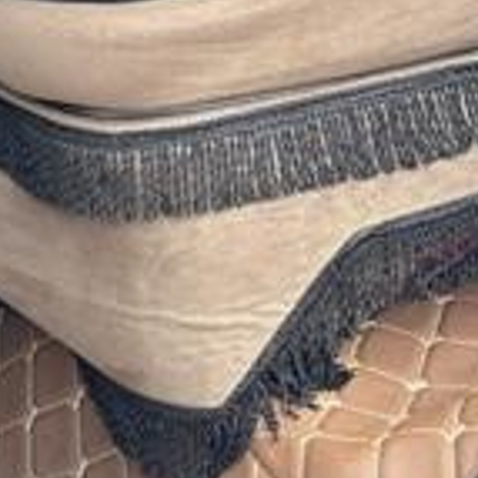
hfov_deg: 14.1
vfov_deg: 11.4
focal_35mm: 123
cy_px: -712
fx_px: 1922
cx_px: 90
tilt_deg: +2.7
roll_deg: +2.2
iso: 64
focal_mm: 5.96
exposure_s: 1/121
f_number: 1.6
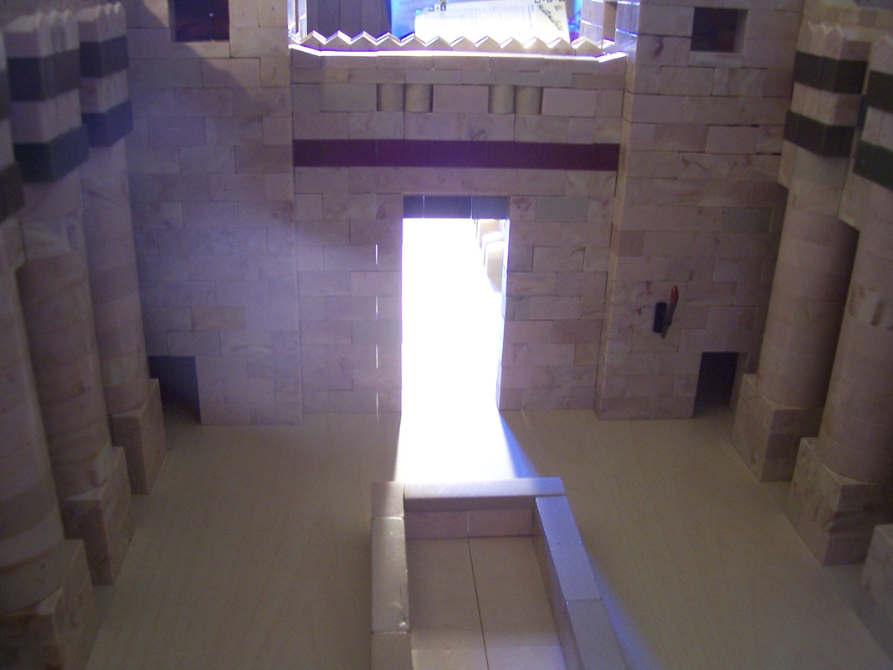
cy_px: 335
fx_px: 877
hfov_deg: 54.0
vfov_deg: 41.8
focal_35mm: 34
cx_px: 446
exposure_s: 1/8
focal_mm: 5.6
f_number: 2.7
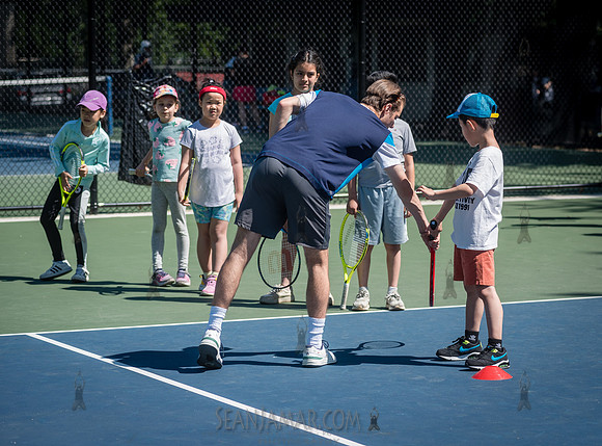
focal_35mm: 132
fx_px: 2281
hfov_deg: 15.0
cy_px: 220
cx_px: 367
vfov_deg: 11.1
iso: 200
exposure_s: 1/1250
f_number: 5
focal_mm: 112
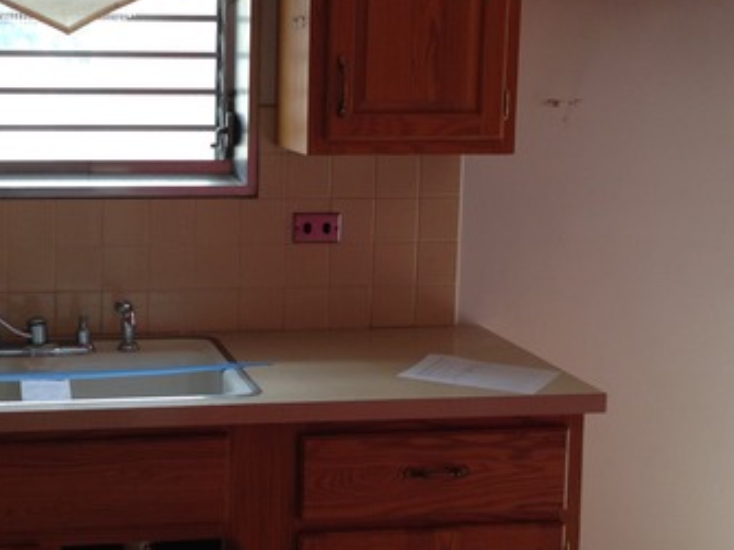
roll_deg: -0.2
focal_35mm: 63
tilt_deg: -8.6
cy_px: 217
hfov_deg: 30.1
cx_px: 162
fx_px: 1335
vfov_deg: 23.2
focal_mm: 4.12
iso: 50
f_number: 2.4
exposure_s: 1/60
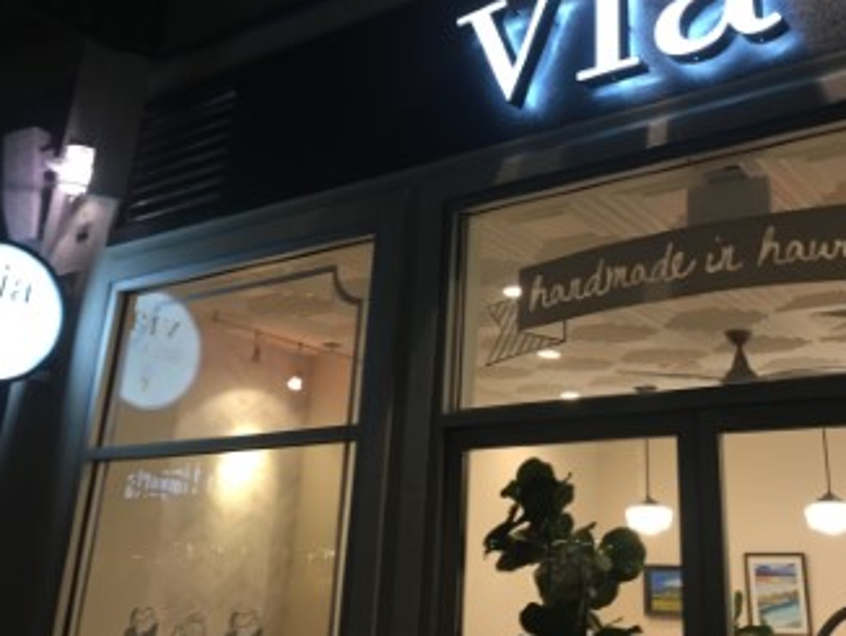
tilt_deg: +22.9
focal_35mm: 40
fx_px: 978
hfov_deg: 46.4
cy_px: 213
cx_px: 524
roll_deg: -1.0
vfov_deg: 35.7
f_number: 2.2
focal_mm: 4.15
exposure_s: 1/30
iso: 80
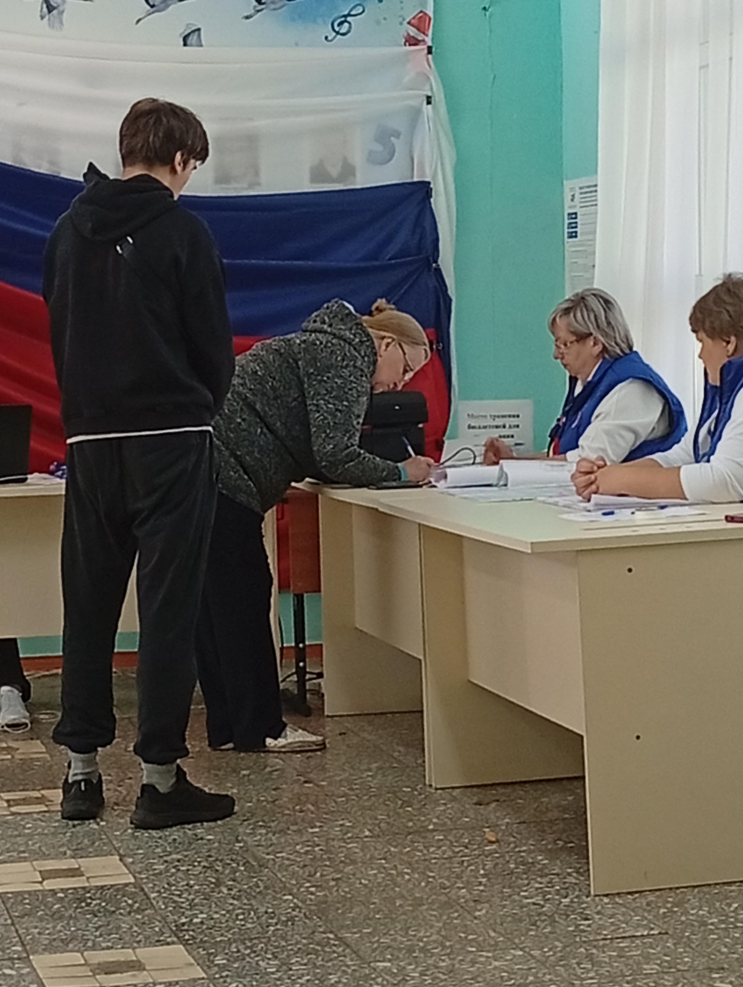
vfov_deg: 20.0
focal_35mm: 98
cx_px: 372
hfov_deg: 15.1
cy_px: 494
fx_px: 2798
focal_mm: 3.84
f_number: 1.8
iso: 122
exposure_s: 1/50
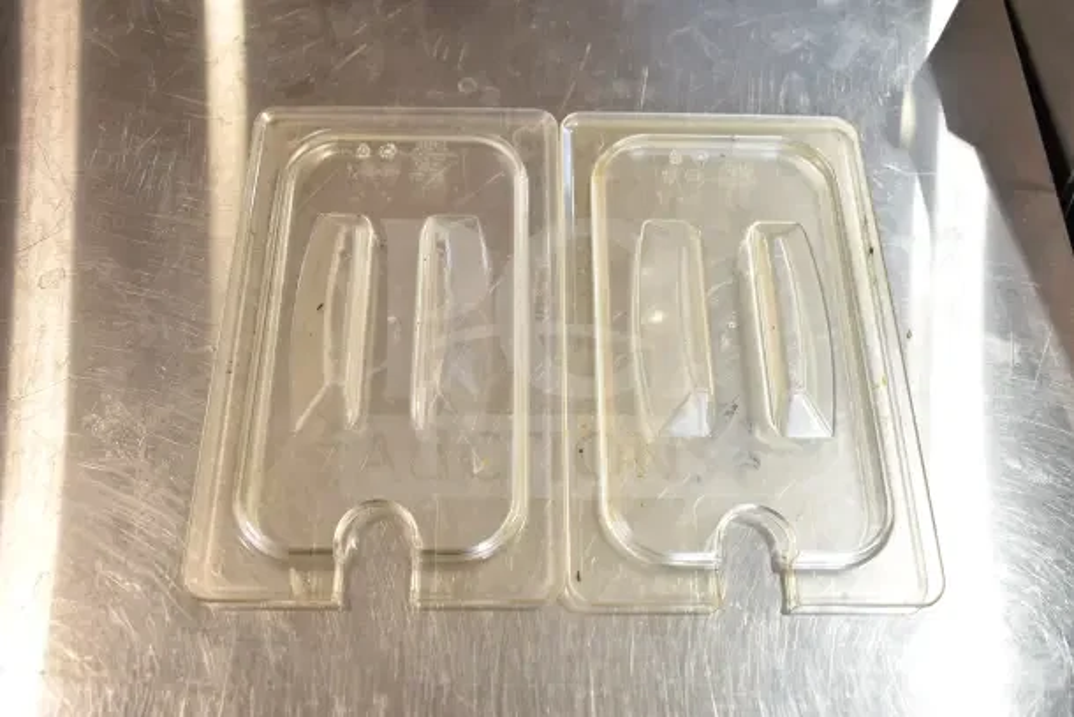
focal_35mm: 33
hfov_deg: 57.2
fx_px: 985
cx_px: 537
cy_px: 358
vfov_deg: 40.0
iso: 200
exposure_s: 1/60
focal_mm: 22
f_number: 3.8
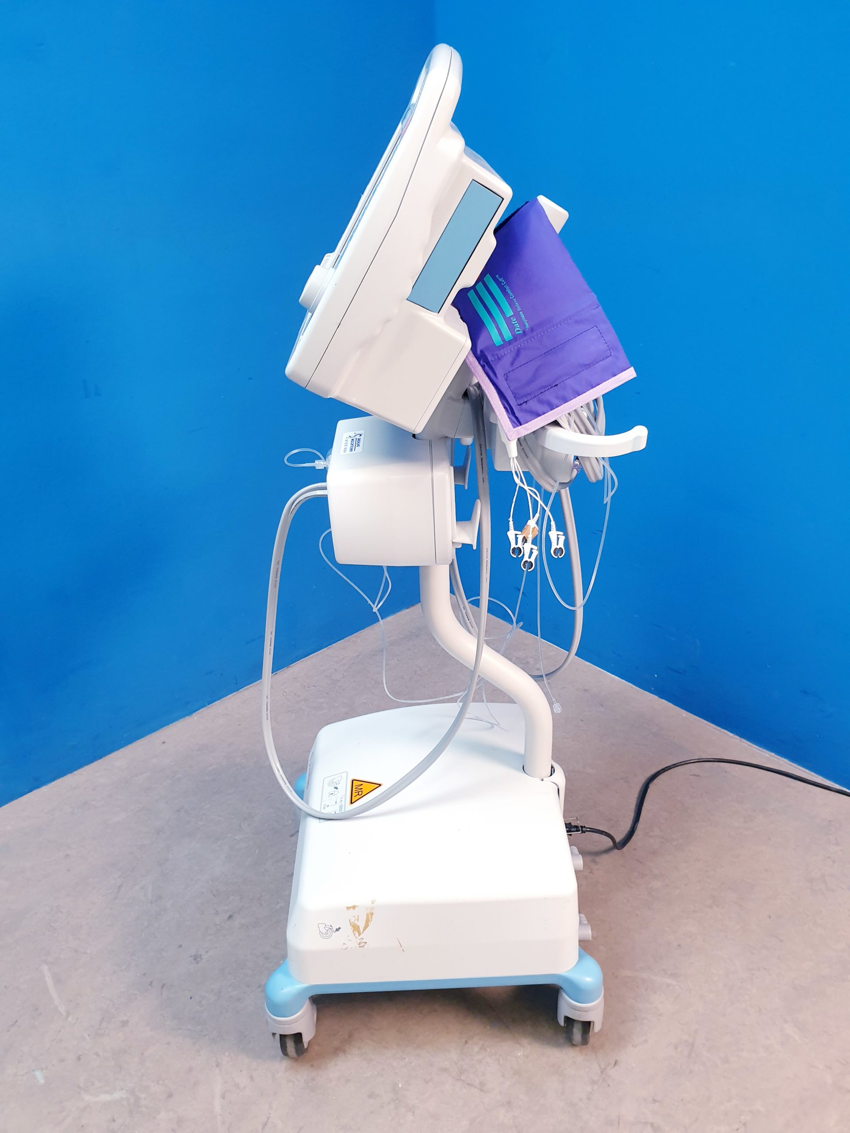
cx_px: 425
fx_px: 851
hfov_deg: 53.1
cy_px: 566
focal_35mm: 26
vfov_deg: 67.3
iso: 200
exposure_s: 1/50
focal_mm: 4.3
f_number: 2.4
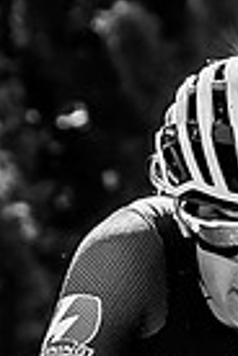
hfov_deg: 1.3
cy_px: 900
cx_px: 226
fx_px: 10392
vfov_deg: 2.0
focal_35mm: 1048
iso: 100
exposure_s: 1/1000
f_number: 3.5
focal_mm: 70
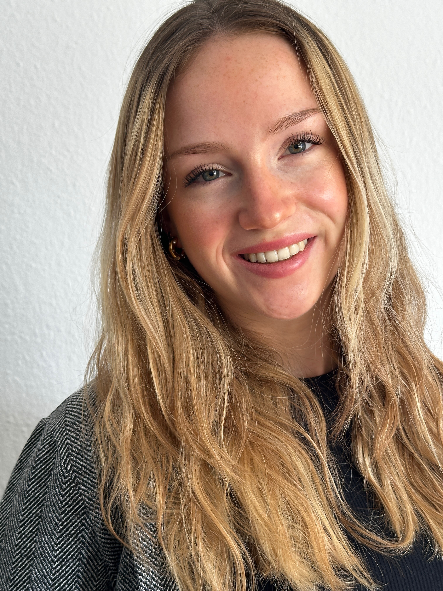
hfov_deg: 30.3
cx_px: 222
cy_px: 296
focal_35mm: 48
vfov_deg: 39.7
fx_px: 819
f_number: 1.78
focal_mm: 6.86
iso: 100
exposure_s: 1/173
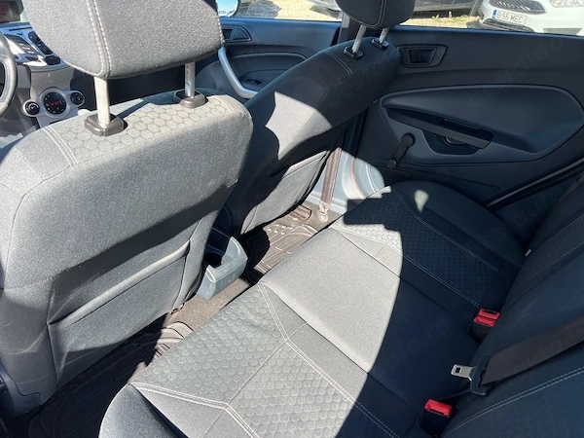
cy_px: 219
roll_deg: -5.3
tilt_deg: -32.9
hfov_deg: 67.3
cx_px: 292
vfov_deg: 53.1
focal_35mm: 26
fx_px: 439
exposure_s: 1/431
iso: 50
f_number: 1.5
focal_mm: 5.7
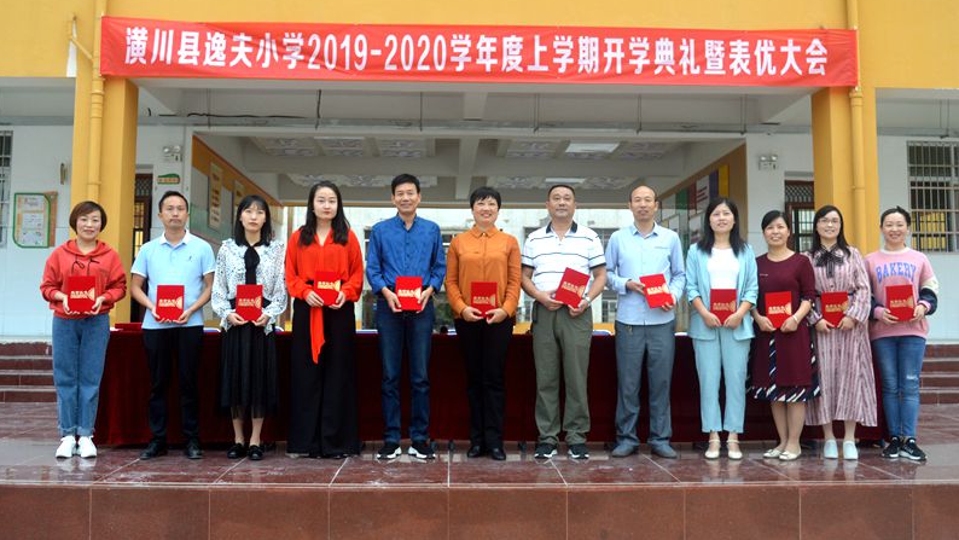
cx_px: 478
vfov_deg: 30.0
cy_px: 245
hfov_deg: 51.0
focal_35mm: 40
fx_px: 1005
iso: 140
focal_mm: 25
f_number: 5.6
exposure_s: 1/125
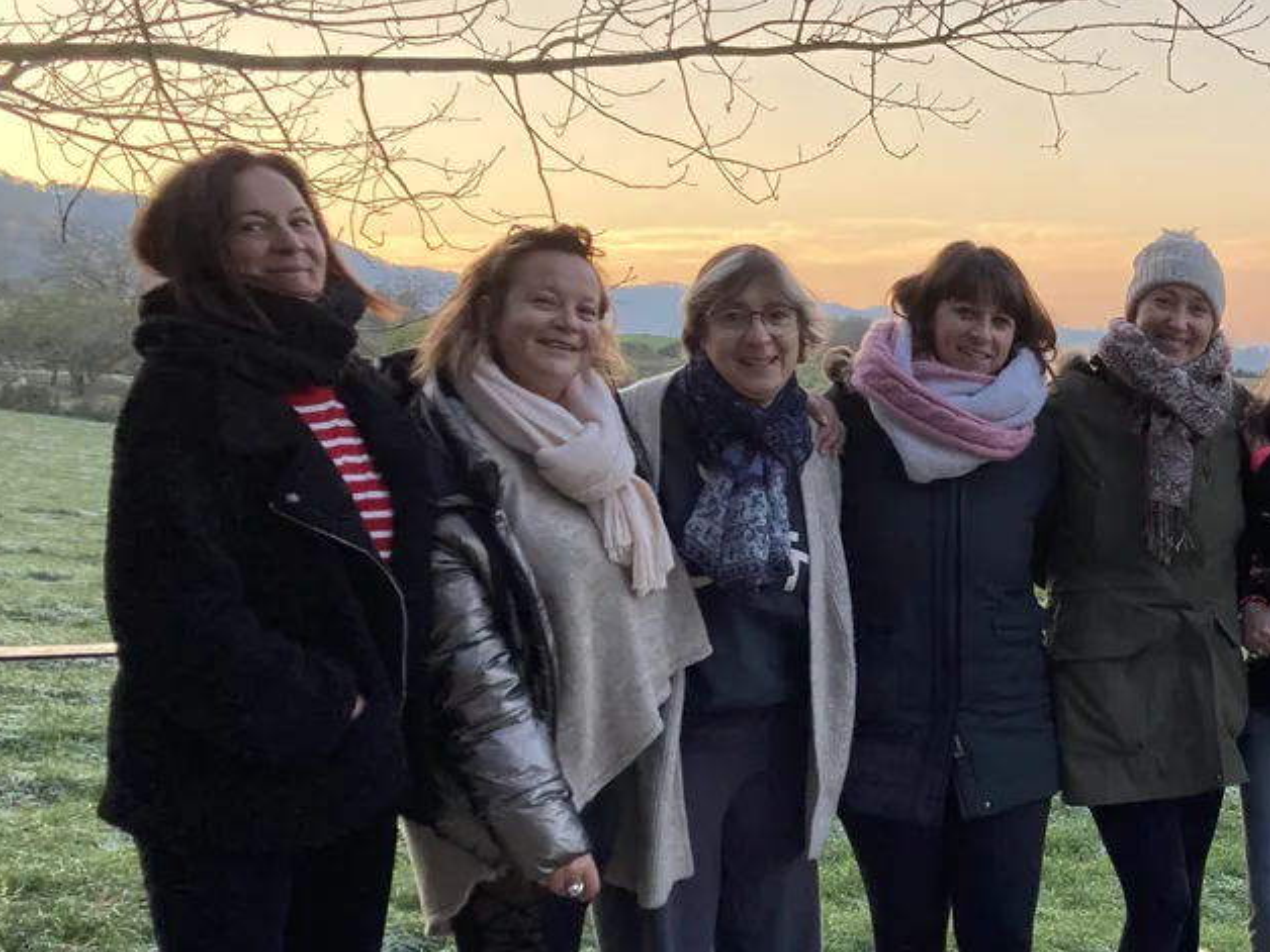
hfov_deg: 33.4
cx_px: 1179
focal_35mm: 54
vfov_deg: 26.9
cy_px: 641
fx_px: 1981
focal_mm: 3.99
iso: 20
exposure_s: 1/174
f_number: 1.8
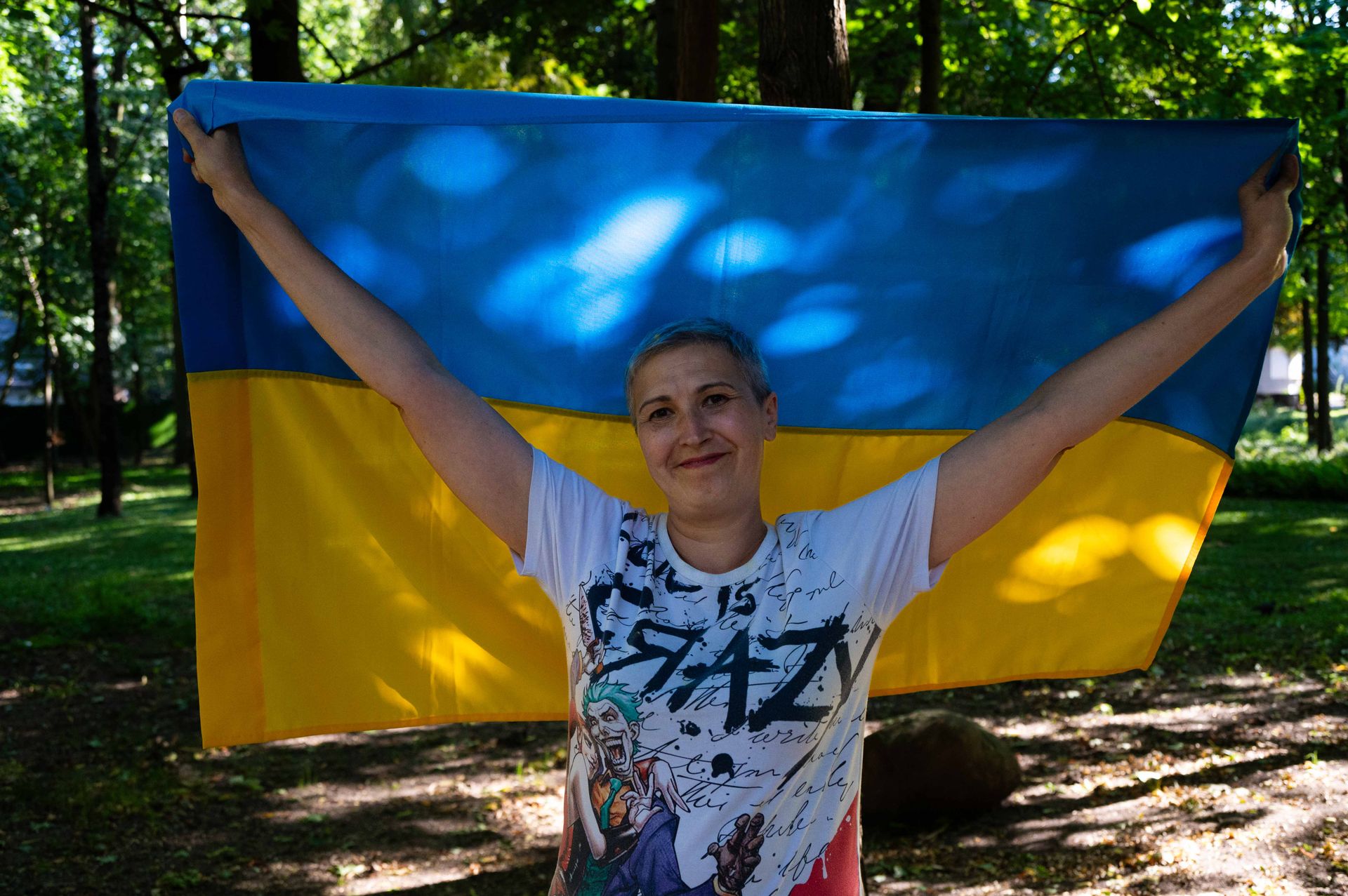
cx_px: 674
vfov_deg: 35.0
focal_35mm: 38
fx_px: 1422
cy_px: 448
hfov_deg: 50.7
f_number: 5
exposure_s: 1/800
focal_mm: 38
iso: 2000
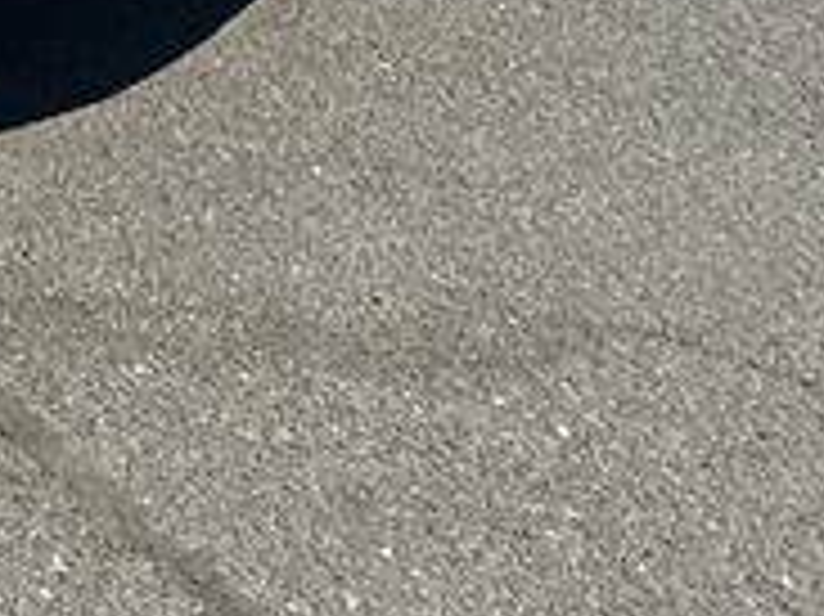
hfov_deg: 20.4
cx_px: -360
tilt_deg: -11.9
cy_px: -427
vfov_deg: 15.5
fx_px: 1998
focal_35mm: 84
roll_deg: -0.4
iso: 80
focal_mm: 6.86
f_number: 1.78
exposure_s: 1/4184
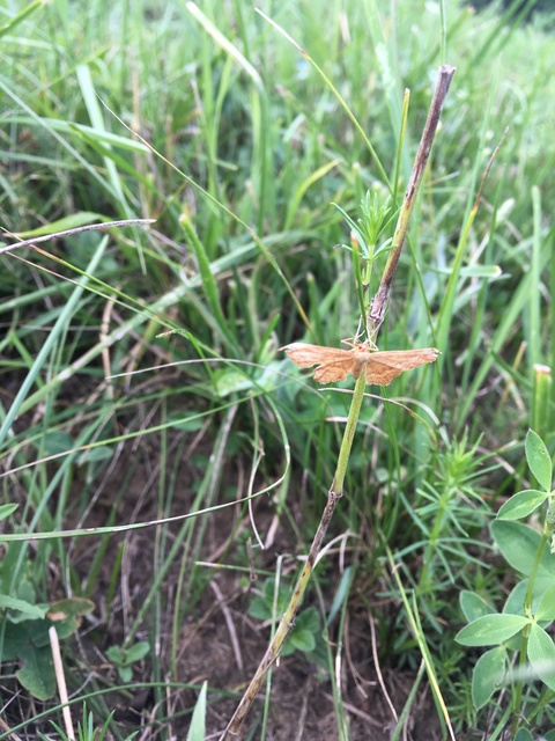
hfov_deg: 48.2
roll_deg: -8.9
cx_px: 278
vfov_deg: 61.7
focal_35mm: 29
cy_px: 370
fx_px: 620
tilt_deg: -24.2
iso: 25
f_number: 2.2
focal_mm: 4.15
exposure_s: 1/100
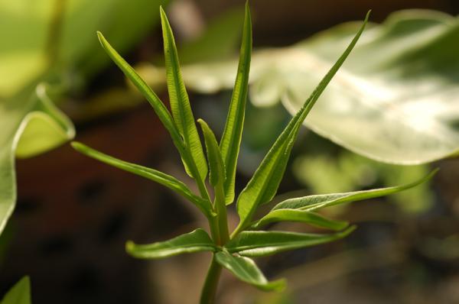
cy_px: 152
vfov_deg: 15.1
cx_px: 230
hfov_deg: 22.7
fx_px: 1146
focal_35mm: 90
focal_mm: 60
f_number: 7.1
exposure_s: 1/60
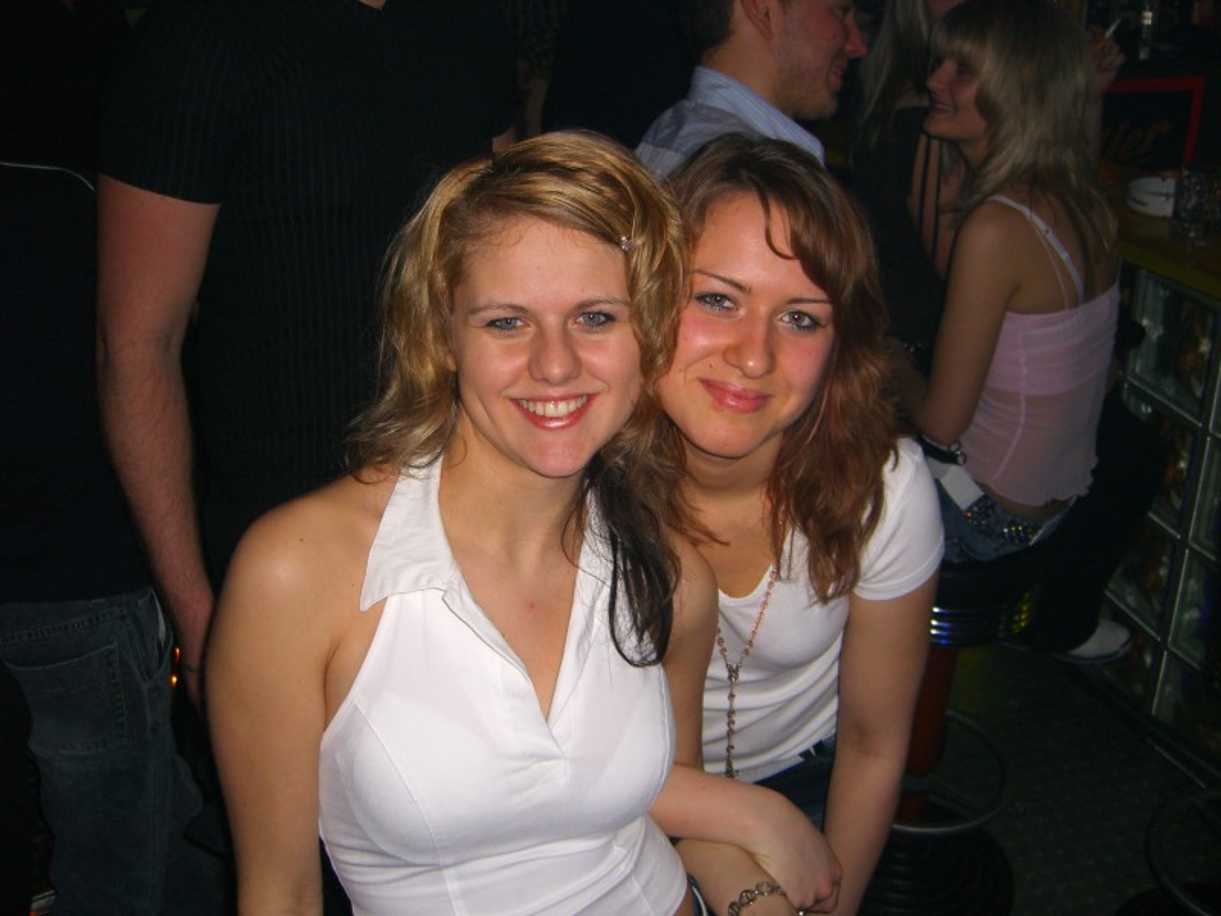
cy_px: 458
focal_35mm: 38
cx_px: 610
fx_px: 1340
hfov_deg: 49.0
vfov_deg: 37.7
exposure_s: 1/60
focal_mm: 7.9
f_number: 2.8
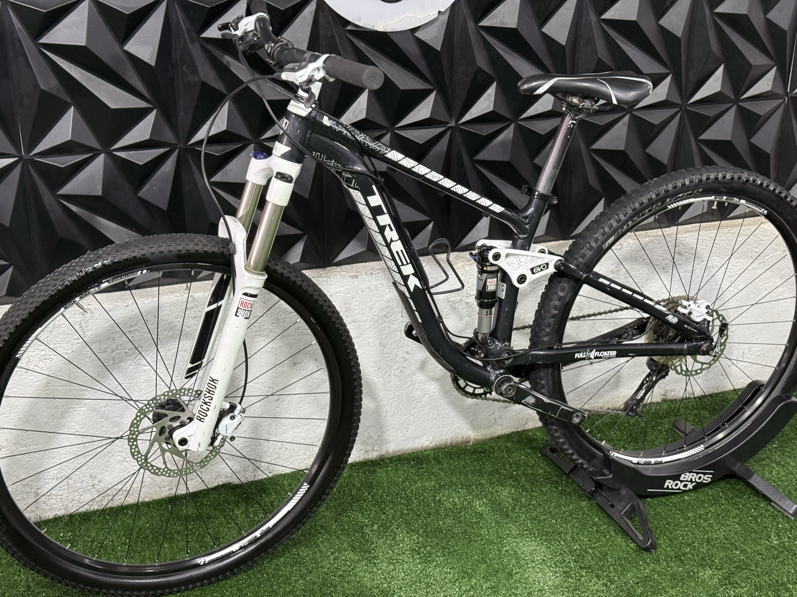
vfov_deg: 30.3
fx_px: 1105
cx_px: 398
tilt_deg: -20.0
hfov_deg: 39.7
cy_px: 298
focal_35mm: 48
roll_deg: -1.3
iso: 160
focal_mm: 6.76
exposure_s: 1/60
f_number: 1.78
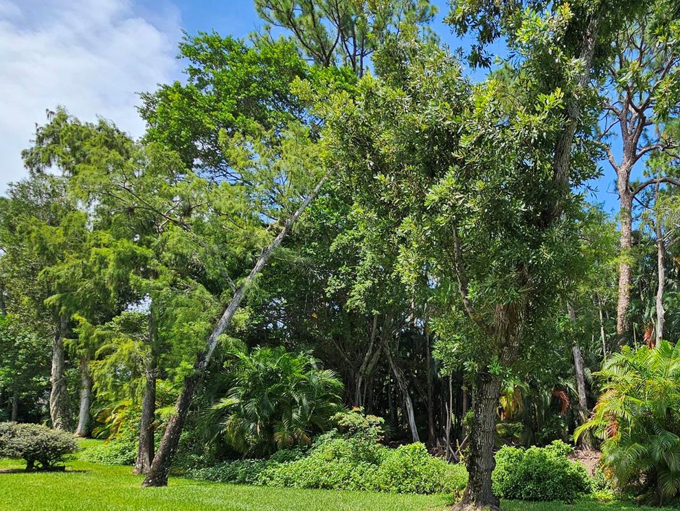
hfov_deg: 73.1
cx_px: 514
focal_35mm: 21
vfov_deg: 61.0
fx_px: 413
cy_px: 363
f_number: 2.2
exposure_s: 1/1182
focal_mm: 2.2
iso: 50
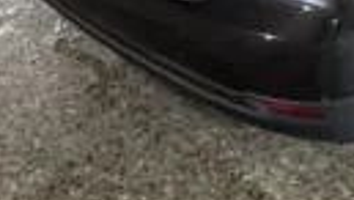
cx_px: 365
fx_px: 592
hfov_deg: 30.6
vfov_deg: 17.6
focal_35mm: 63
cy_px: -84
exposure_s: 1/50
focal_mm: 2.22
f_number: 2.2
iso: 800
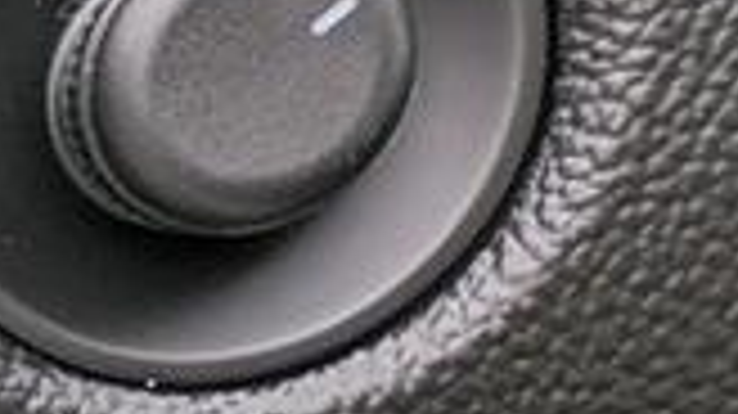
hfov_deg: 7.6
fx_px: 4146
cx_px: -2054
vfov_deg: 5.3
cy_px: 1377
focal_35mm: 212
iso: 57
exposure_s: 1/100
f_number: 1.89
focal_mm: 5.43
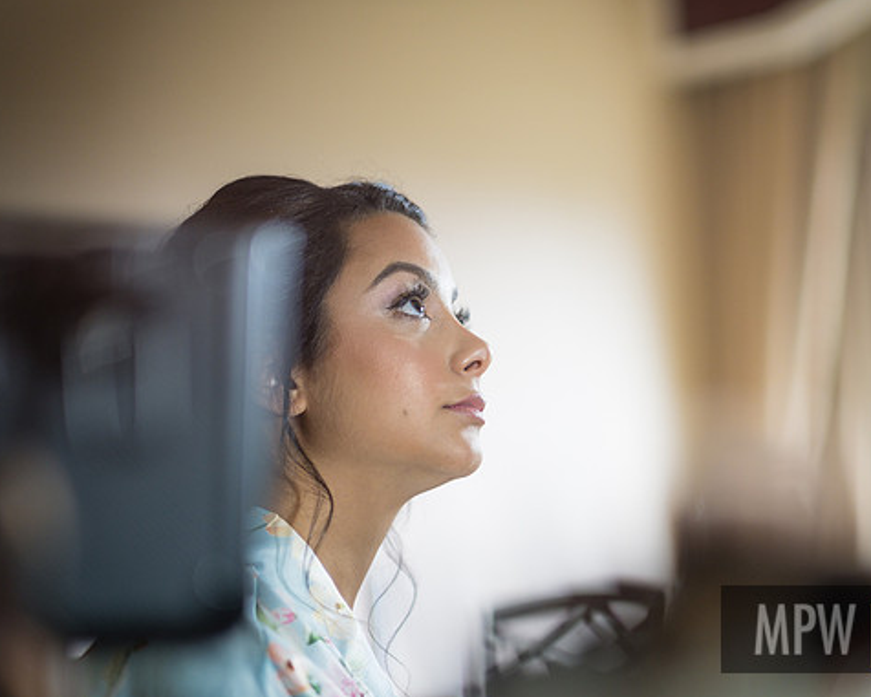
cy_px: 347
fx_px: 2475
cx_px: 518
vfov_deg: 16.0
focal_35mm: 96
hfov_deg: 19.9
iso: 320
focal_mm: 56
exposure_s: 1/125
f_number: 1.2
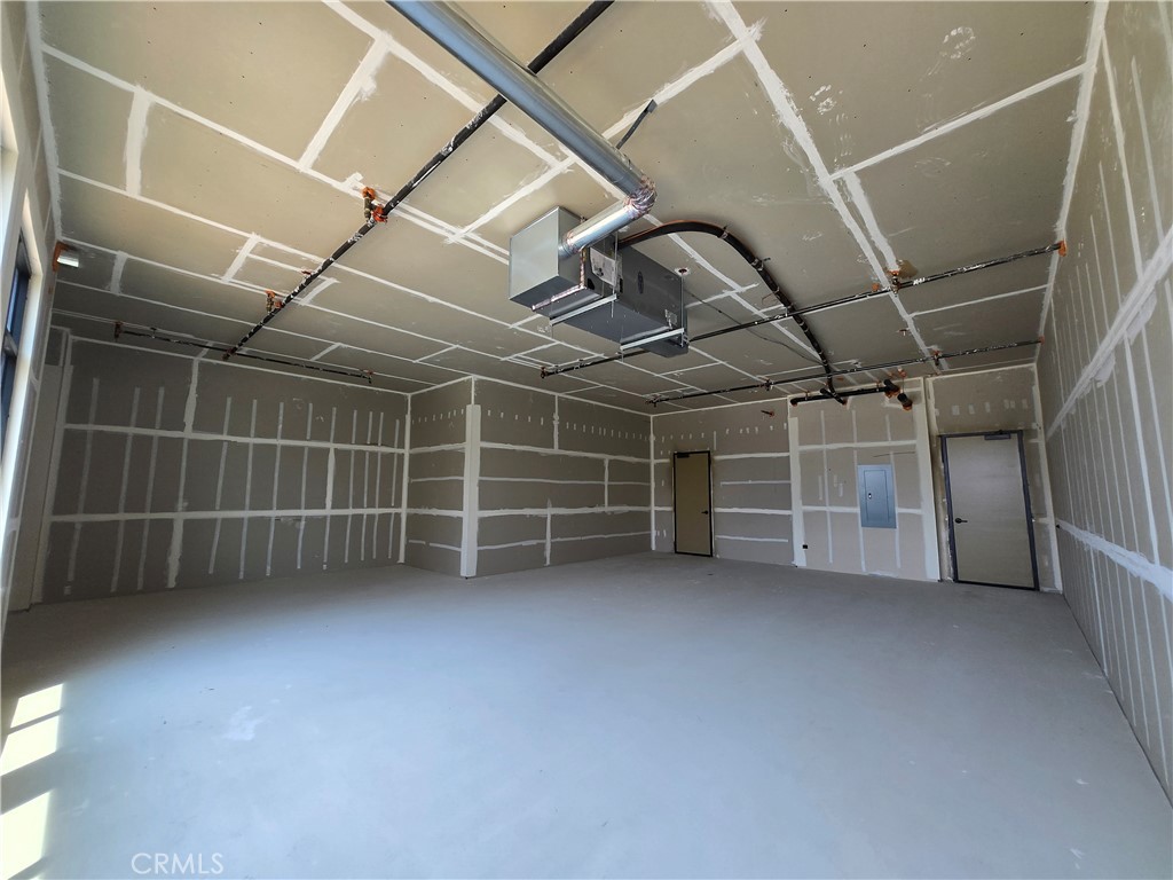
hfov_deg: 106.2
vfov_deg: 89.9
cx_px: 586
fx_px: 441
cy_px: 440
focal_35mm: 13
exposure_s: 1/120
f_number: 2.2
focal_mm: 1.7
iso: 50
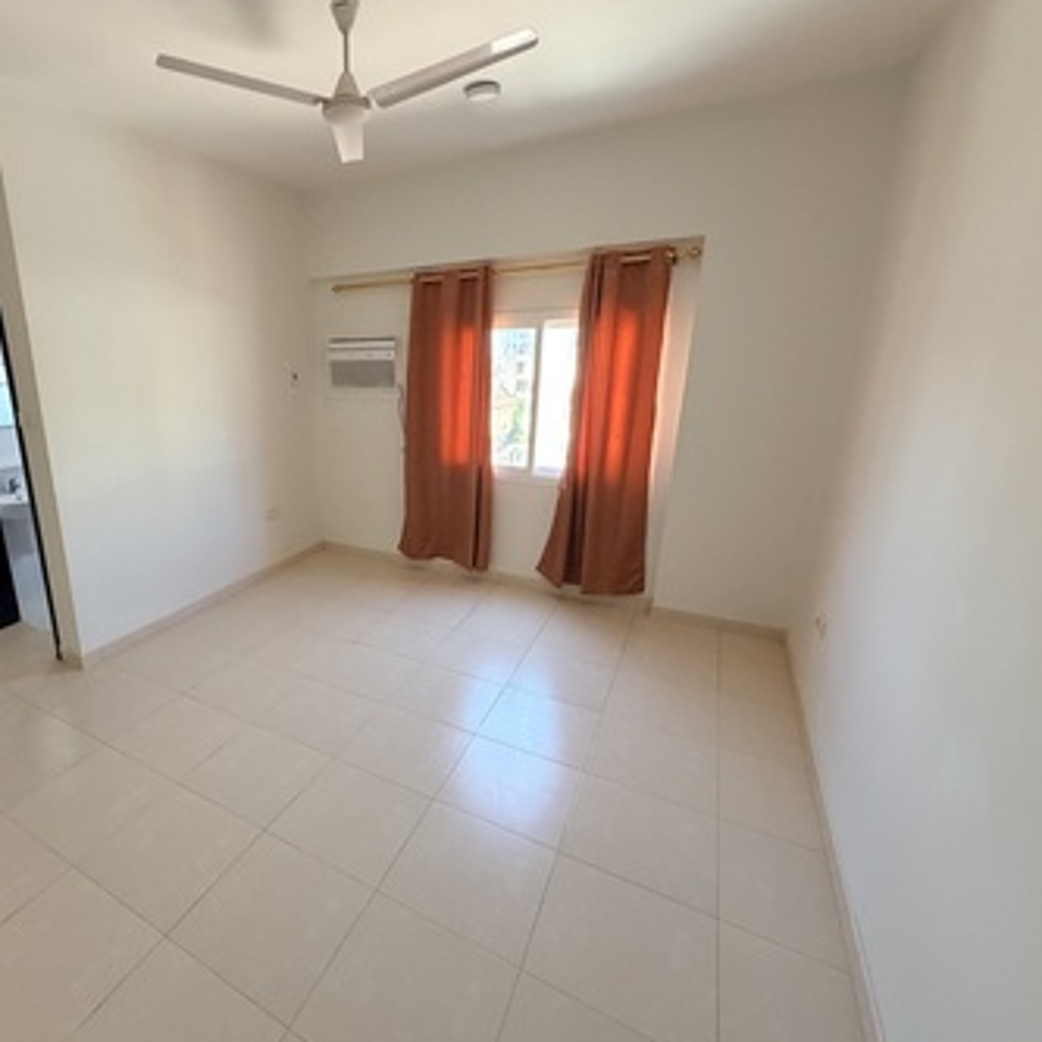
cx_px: 340
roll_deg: +1.8
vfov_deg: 84.0
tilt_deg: -15.4
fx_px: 579
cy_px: 521
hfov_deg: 80.9
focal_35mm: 17
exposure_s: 1/60
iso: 320
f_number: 2.2
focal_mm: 2.22
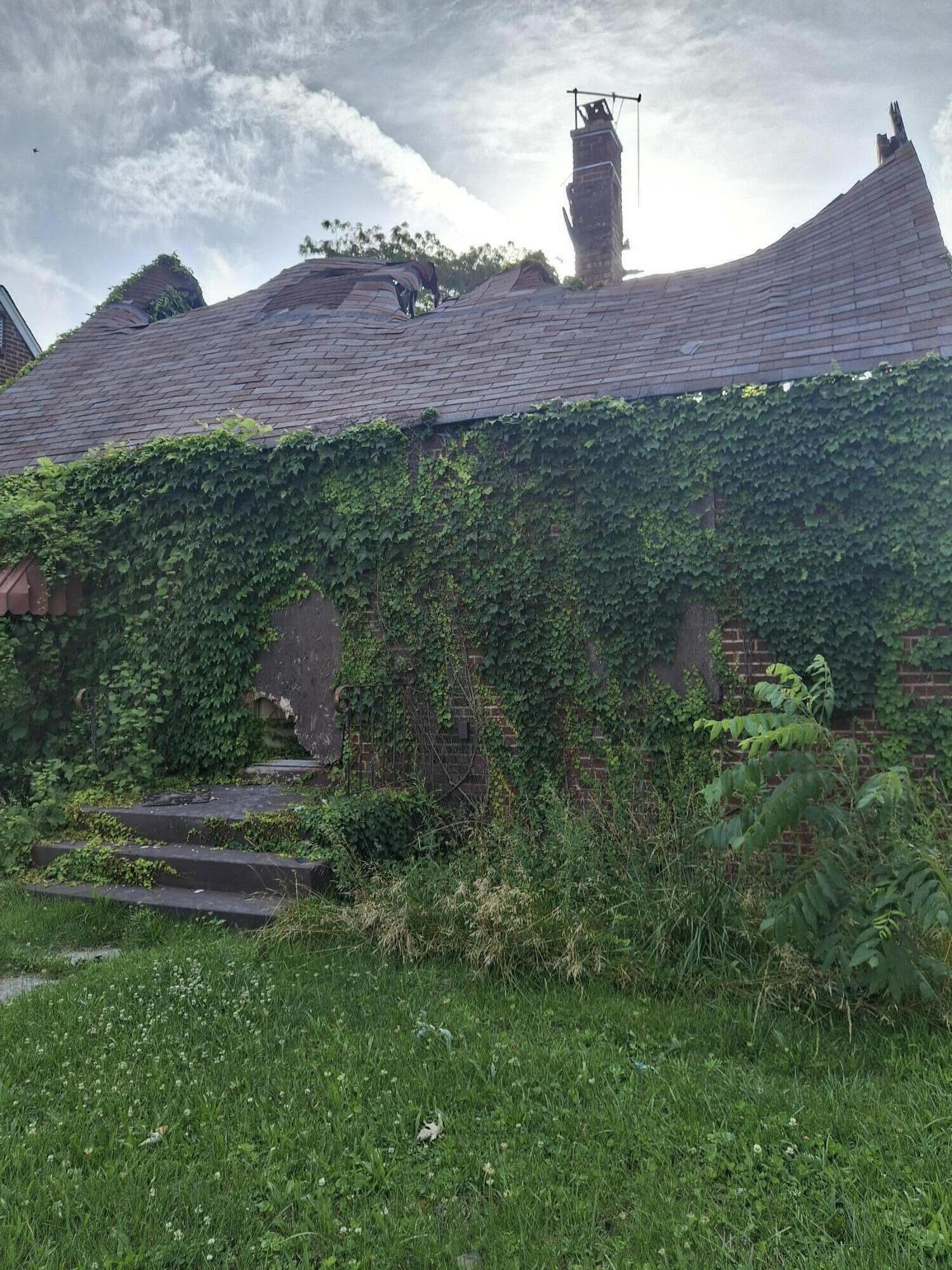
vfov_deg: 69.4
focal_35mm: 25
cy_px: 635
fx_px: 917
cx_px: 476
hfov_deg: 54.9
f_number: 1.8
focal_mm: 4.69
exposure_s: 1/632
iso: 32
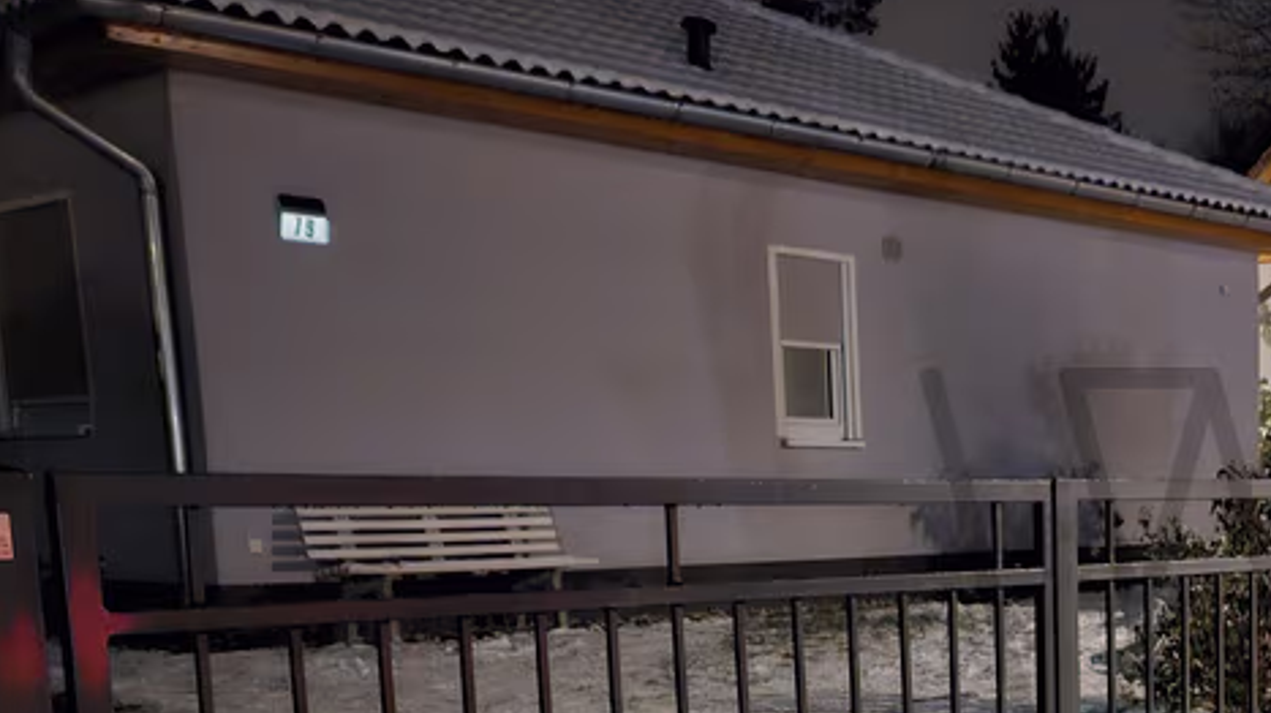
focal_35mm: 55
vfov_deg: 20.6
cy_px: 808
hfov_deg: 35.1
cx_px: 1208
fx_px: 1852
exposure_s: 1/8
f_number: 1.8
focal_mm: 5.4
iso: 2000
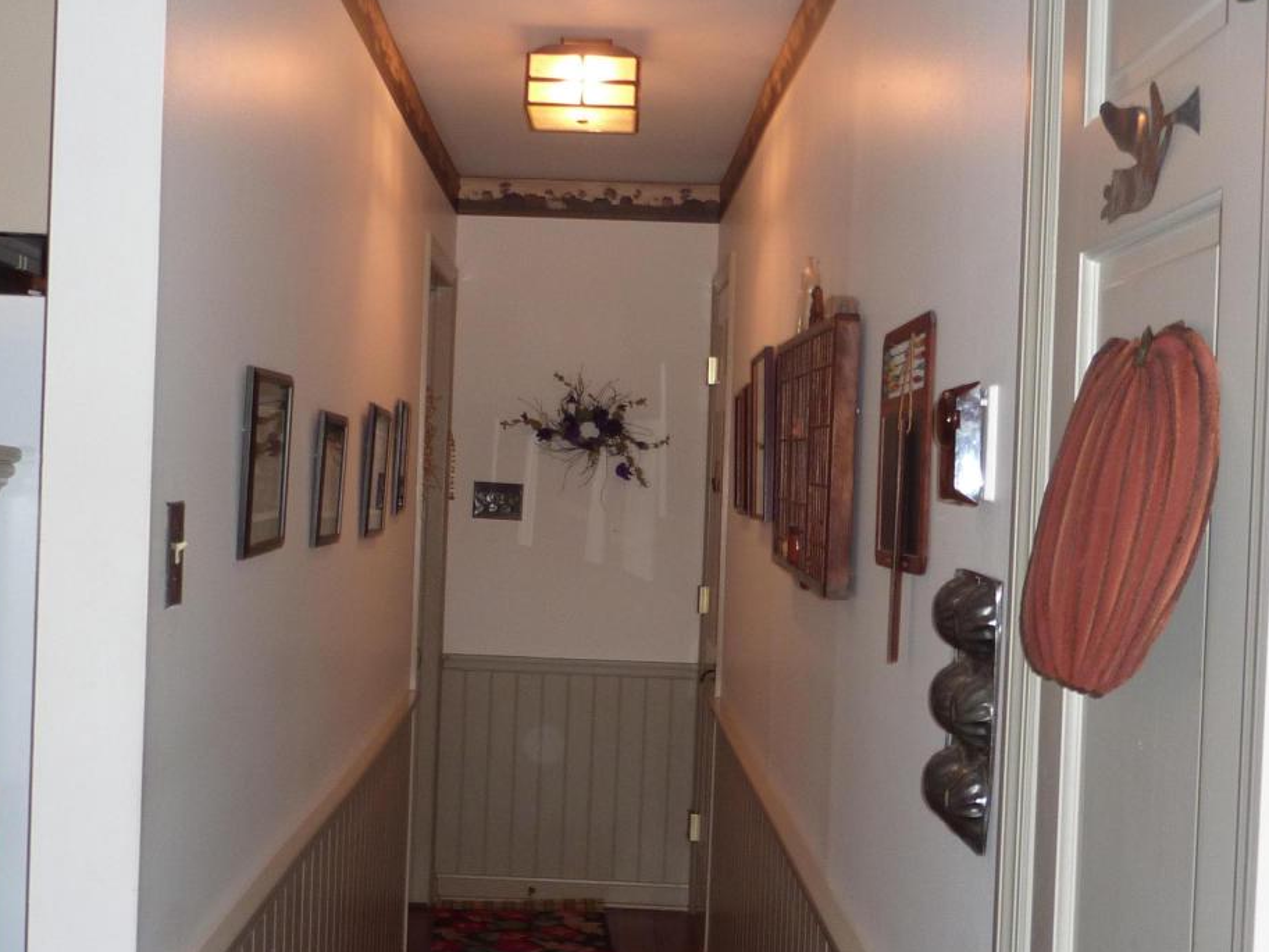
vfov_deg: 31.5
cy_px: 523
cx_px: 587
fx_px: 1687
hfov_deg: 41.2
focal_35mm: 46
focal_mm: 4.7
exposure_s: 1/30
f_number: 3.4
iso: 160
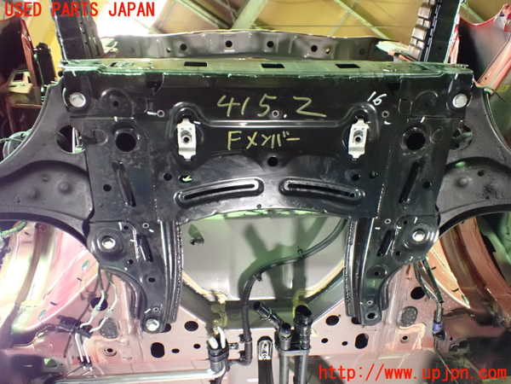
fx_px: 443
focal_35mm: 30
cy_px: 192
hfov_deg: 60.0
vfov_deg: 46.8
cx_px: 256
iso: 1600
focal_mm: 5.4
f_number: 2.3
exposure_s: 1/20
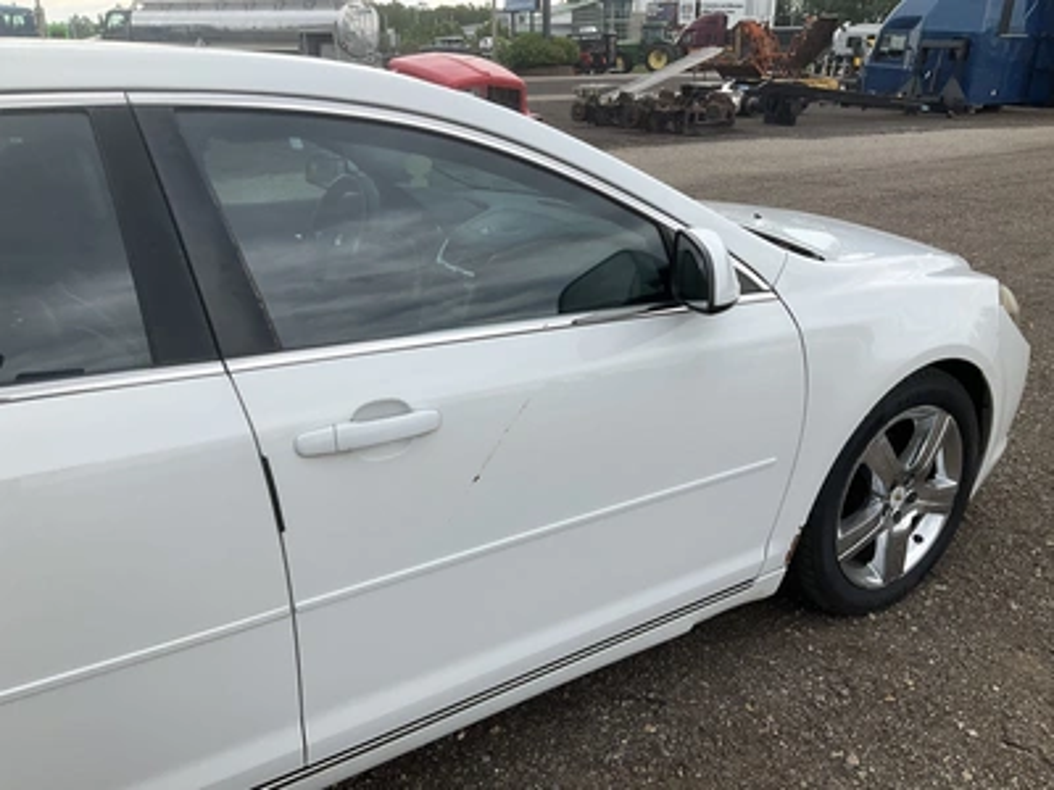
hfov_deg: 61.7
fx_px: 883
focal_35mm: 29
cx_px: 527
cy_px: 395
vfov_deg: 48.2
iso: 25
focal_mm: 3
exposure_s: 1/1168
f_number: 1.8
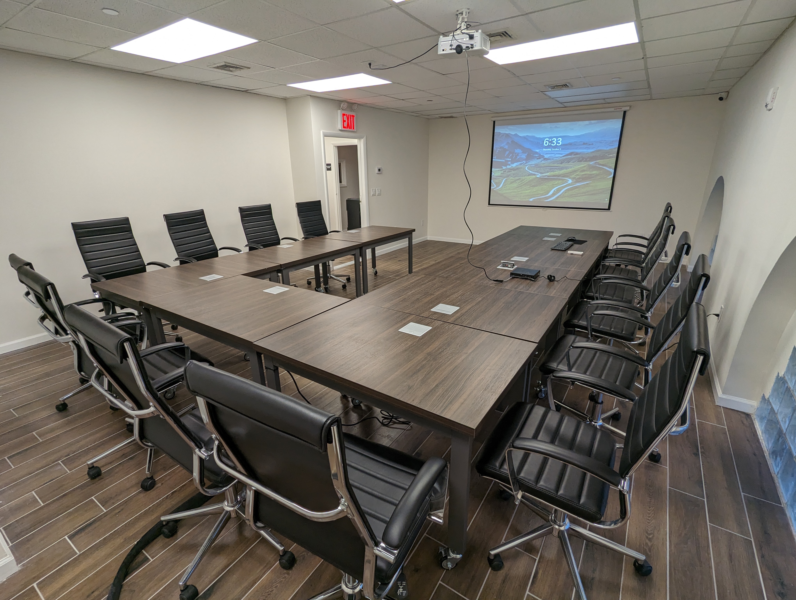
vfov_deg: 78.2
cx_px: 398
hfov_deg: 94.4
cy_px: 300
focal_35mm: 16
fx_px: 368
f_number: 2.2
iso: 77
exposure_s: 1/60
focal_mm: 2.35
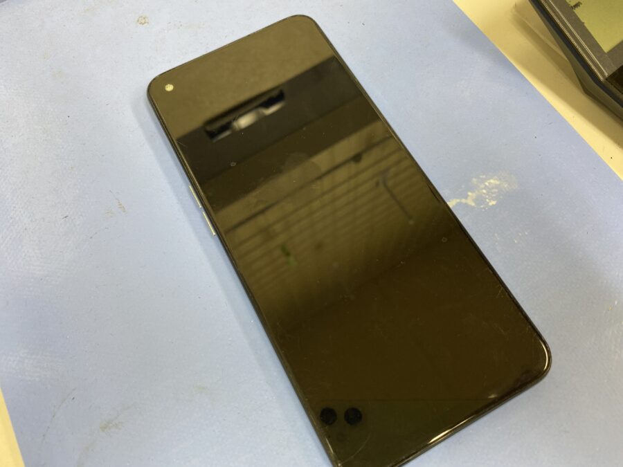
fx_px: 468
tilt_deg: -67.9
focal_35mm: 26
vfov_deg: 53.1
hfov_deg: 67.3
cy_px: 234
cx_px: 312
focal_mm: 4.25
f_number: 1.8
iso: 100
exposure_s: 1/100
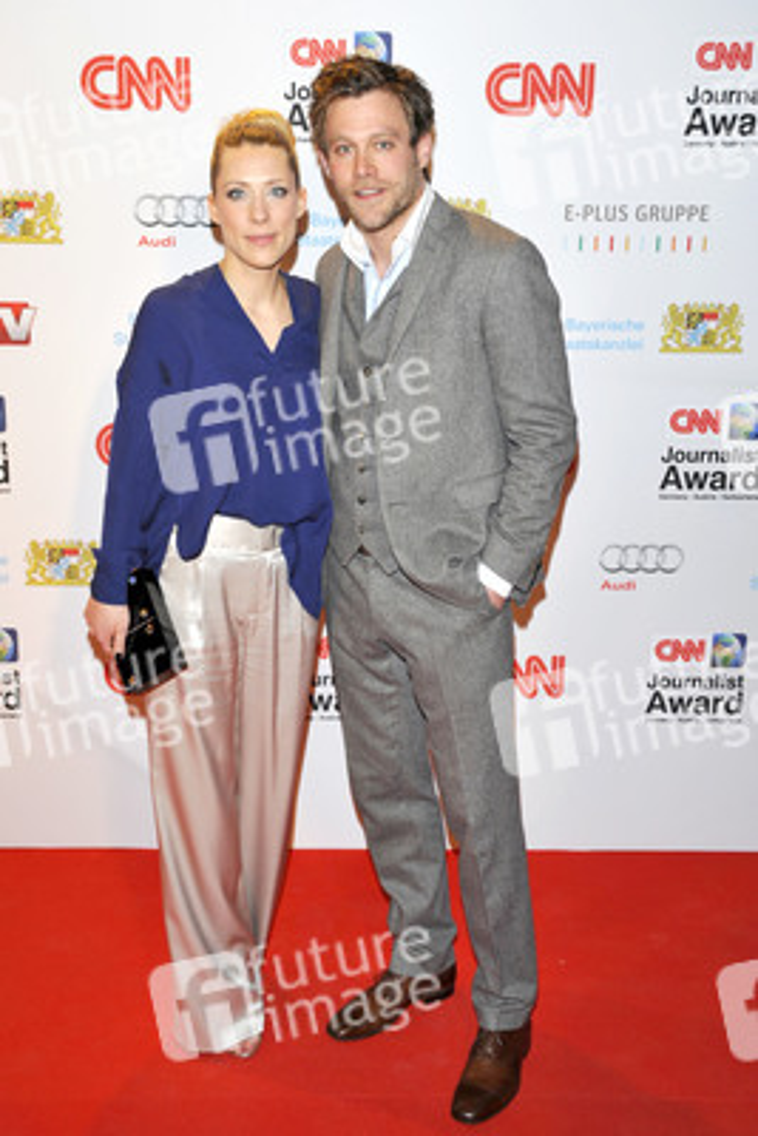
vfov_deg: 48.4
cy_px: 568
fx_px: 1262
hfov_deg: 33.4
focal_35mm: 40
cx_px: 379
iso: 800
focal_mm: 40
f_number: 6.3
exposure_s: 1/250
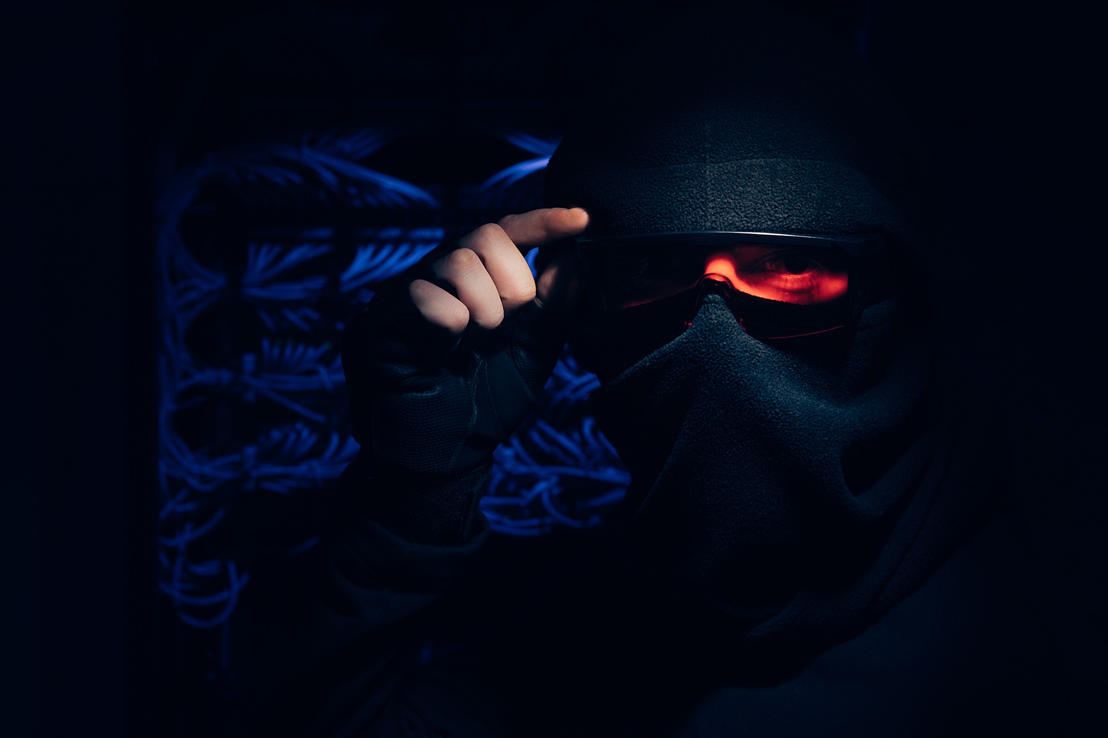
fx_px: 2185
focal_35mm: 71
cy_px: 372
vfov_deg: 19.2
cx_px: 551
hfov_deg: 28.5
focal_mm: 70
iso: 100
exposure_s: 1/160
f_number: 9
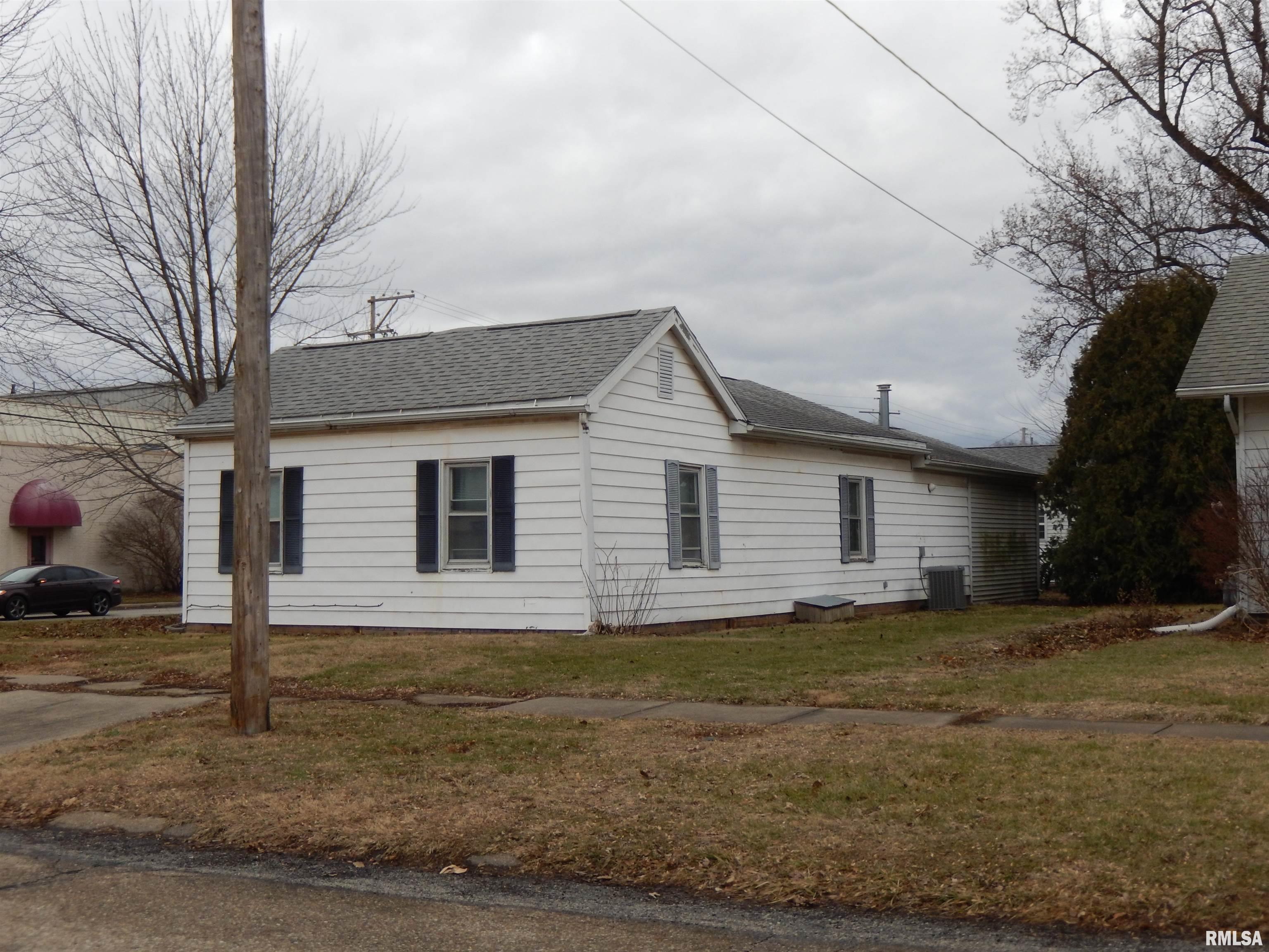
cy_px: 476
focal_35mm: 45
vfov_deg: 32.2
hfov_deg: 42.1
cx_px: 634
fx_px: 1650
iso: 125
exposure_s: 1/250
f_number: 4.3
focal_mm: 8.1
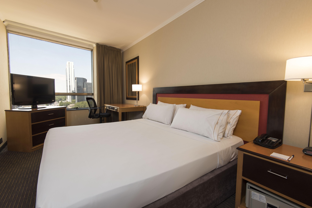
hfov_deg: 96.7
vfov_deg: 73.8
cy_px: 104
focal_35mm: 16
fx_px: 139
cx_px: 156
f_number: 8
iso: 640
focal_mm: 16
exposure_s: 1/30
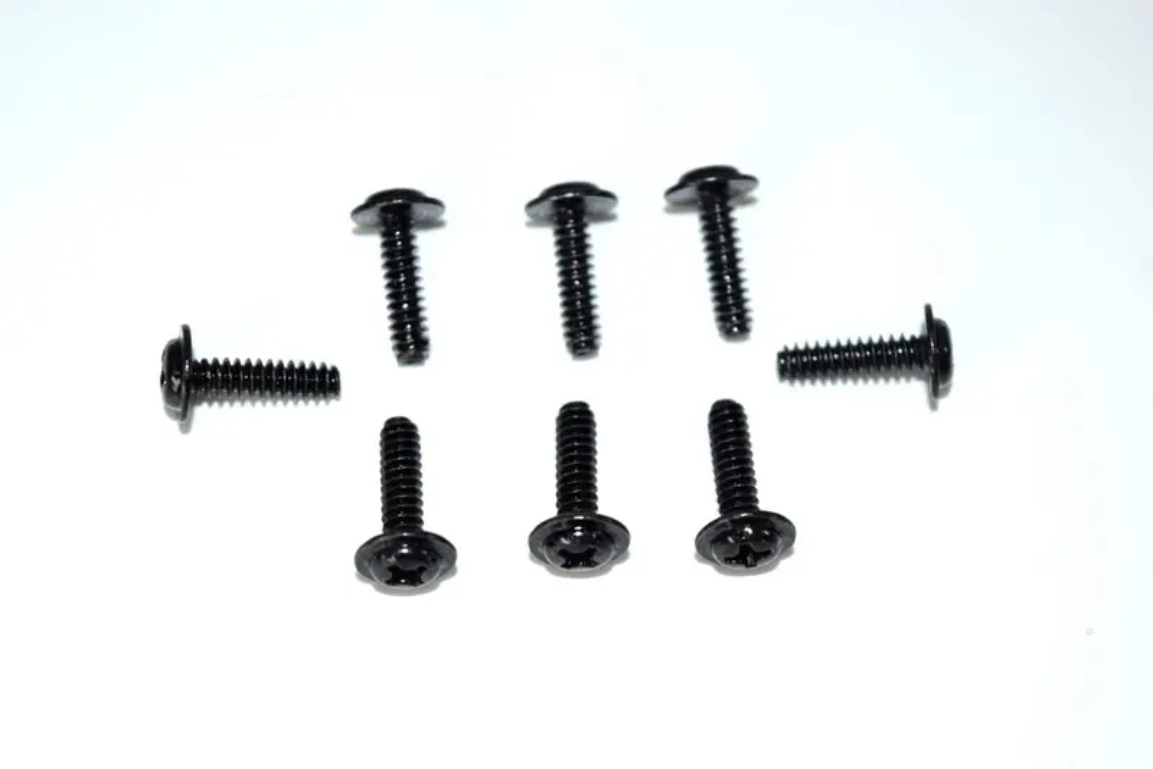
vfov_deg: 16.6
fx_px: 2643
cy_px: 384
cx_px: 576
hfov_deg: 24.6
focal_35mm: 82
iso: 100
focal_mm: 55
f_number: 5.6
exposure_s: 1/125
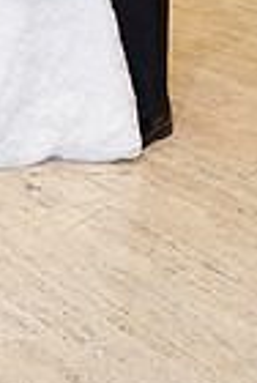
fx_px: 1193
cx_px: 12
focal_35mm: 112
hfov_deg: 12.2
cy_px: -208
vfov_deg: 16.5
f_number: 5
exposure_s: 1/60
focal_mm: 35
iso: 1600
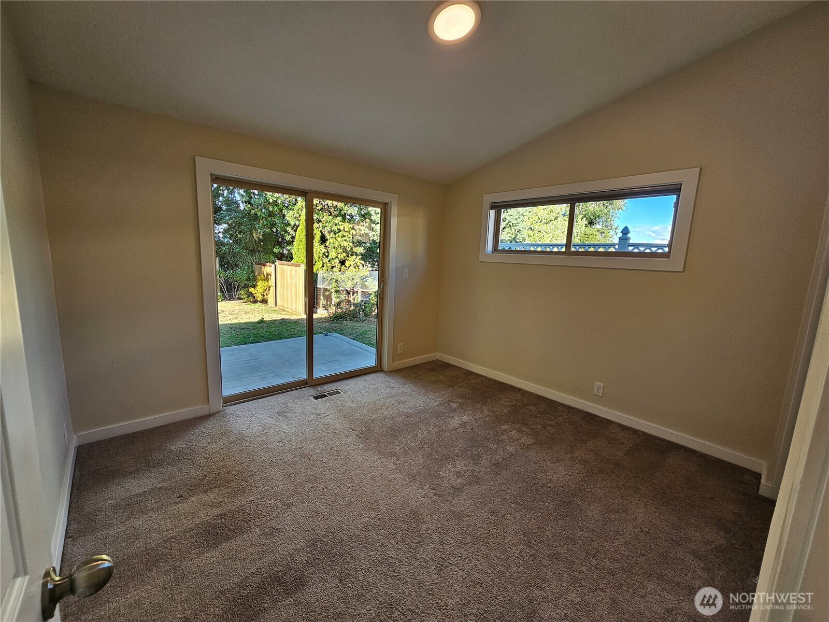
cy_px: 311
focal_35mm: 13
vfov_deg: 89.9
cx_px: 414
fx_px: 311
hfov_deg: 106.2
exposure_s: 1/60
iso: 80
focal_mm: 2.2
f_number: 2.2
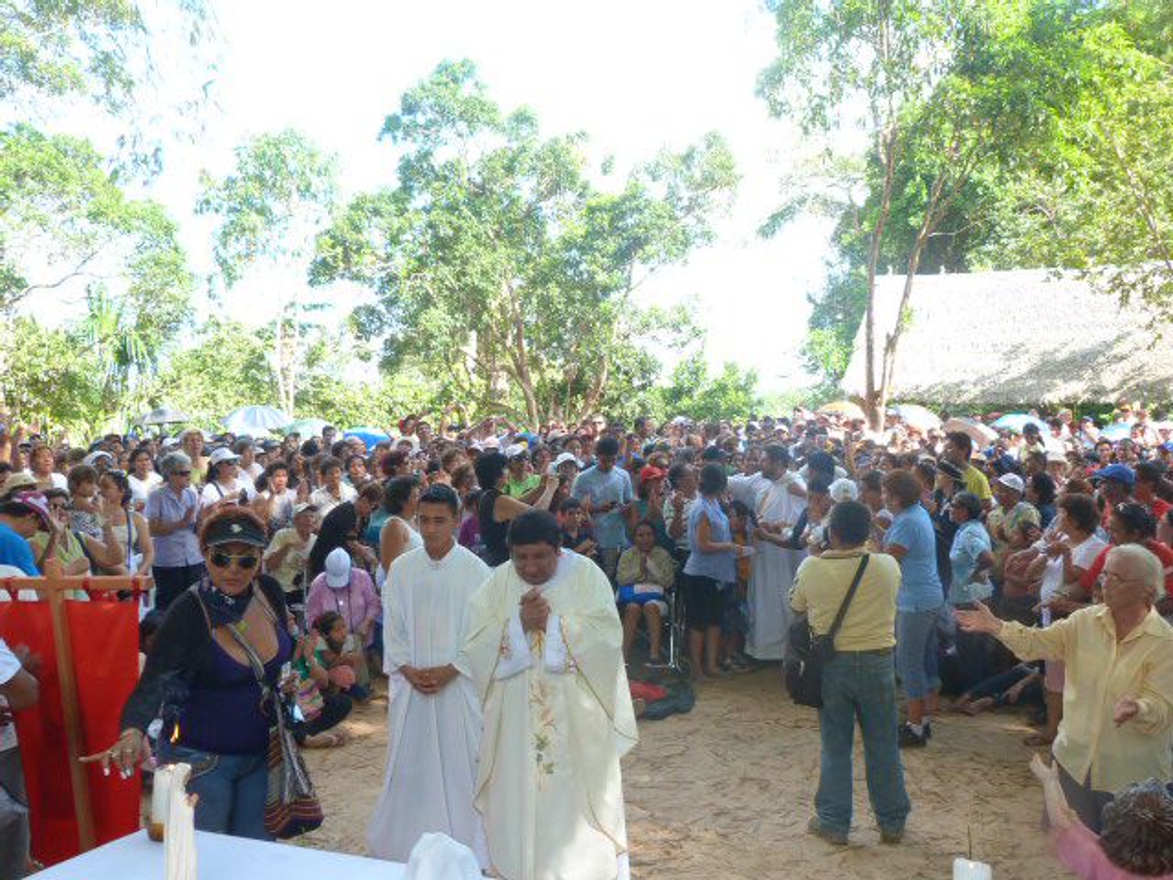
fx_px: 1118
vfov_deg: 42.9
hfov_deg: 55.4
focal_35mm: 33
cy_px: 440
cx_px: 586
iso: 100
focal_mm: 5.9
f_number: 3.6
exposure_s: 1/100
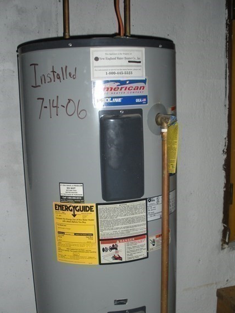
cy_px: 210
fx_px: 444
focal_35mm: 49
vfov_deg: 38.5
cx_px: 123
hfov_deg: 29.7
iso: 98
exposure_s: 1/60
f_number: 3.5
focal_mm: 6.3
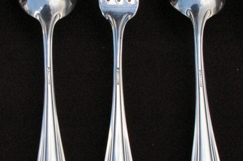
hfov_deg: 15.4
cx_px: 90
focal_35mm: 133
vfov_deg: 10.3
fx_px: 897
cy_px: 95
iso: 1600
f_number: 8
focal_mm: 26
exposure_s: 1/750
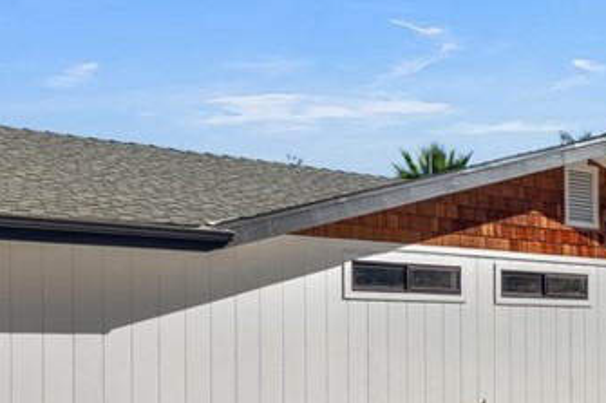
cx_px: 720
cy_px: 429
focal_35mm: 52
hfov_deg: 32.0
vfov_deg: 24.4
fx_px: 875
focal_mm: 17
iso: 200
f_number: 8
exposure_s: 1/200
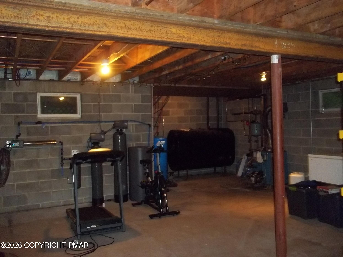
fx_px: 317
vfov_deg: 44.2
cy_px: 128
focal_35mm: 32
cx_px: 172
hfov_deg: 56.8
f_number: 2.9
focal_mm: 5.7
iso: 400
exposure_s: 1/30
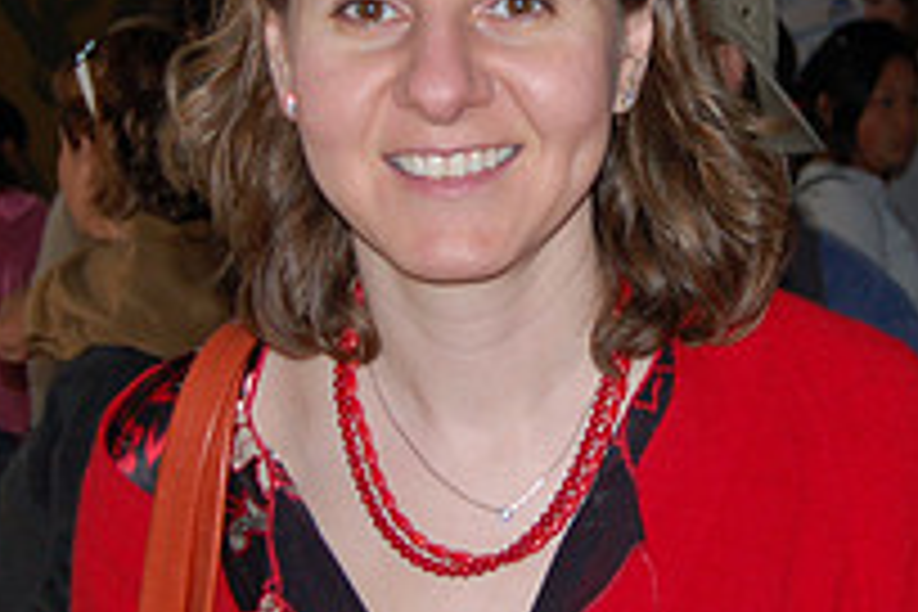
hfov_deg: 16.0
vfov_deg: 10.7
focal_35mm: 128
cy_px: 112
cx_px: 585
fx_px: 3264
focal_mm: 30
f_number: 4.2
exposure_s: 1/60
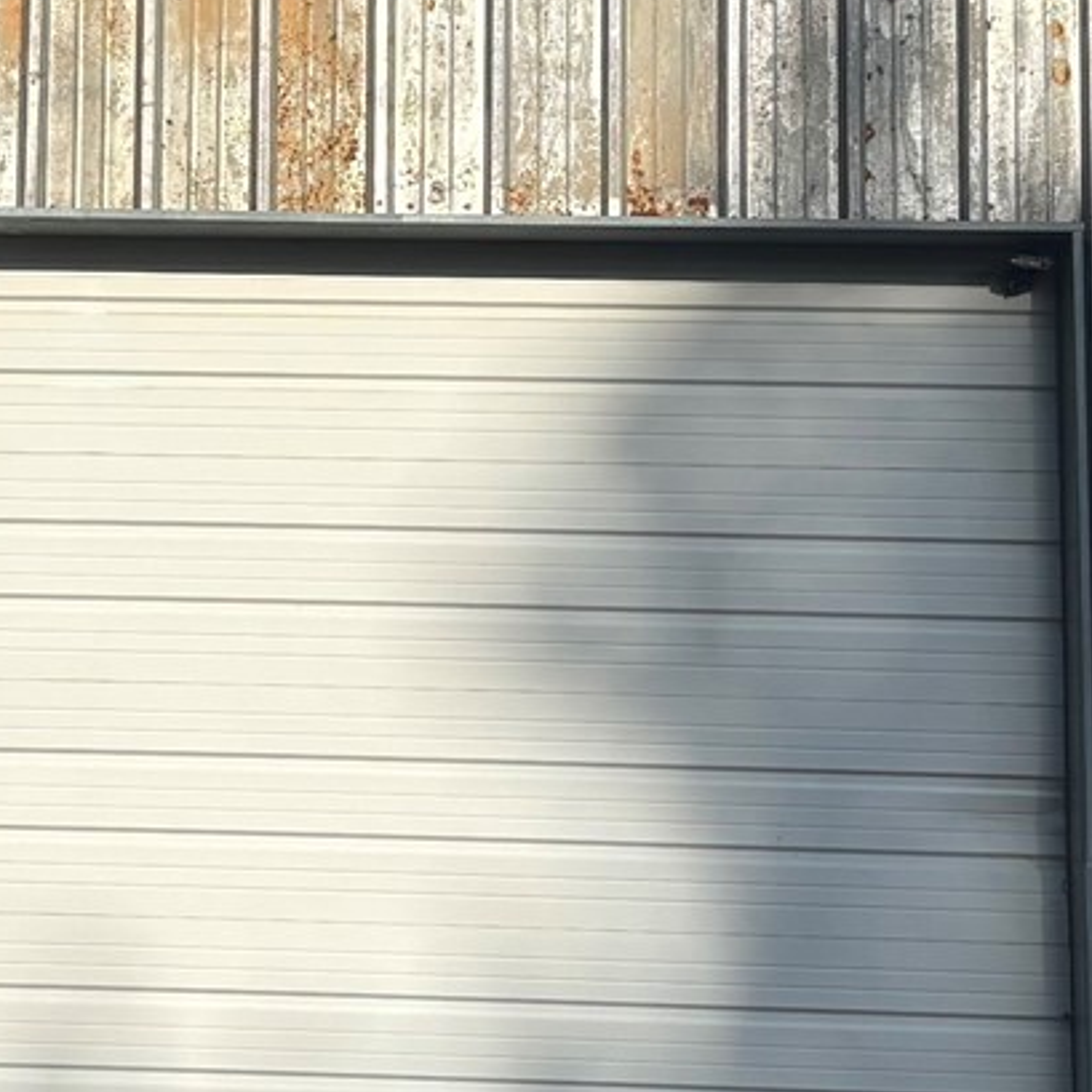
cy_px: 299
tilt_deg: +11.2
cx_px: 93
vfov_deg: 16.1
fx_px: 3855
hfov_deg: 15.9
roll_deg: -1.6
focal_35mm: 108
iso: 50
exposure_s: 1/4082
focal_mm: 5.96
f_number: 1.6
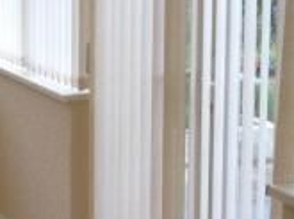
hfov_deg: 14.9
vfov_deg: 11.9
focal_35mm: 124
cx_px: -136
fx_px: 1051
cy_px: 90
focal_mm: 4.28
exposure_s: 1/120
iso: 80
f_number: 2.4
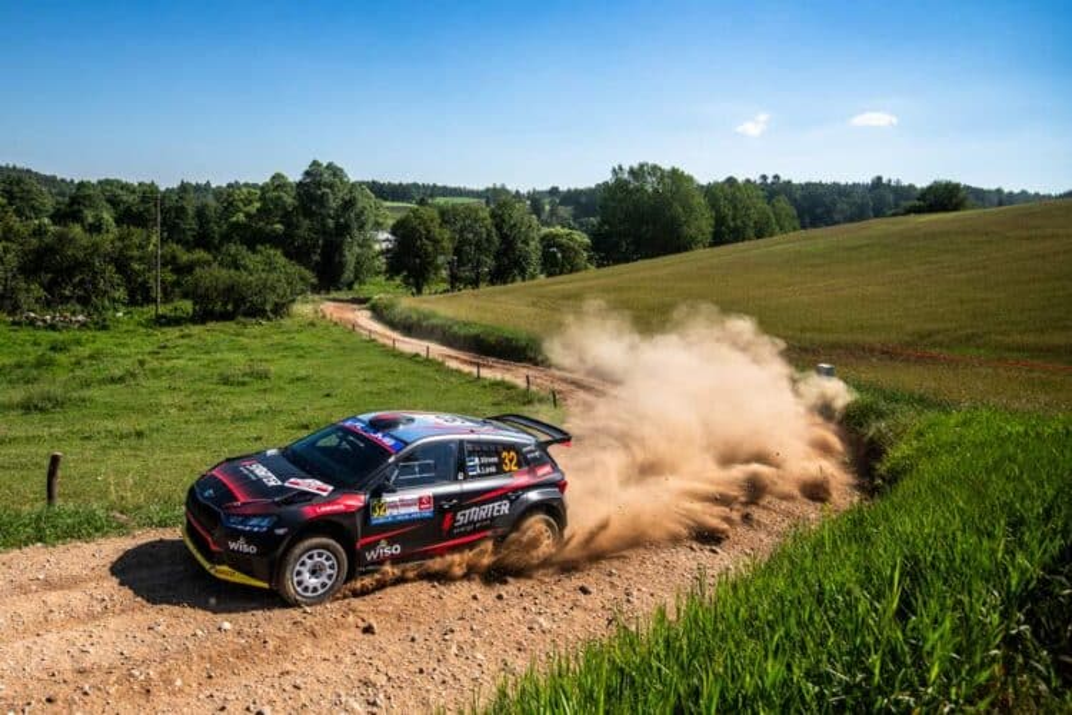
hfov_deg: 73.9
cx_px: 410
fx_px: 699
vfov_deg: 54.1
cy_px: 332
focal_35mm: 23
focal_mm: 19
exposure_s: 1/3200
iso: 200
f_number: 4
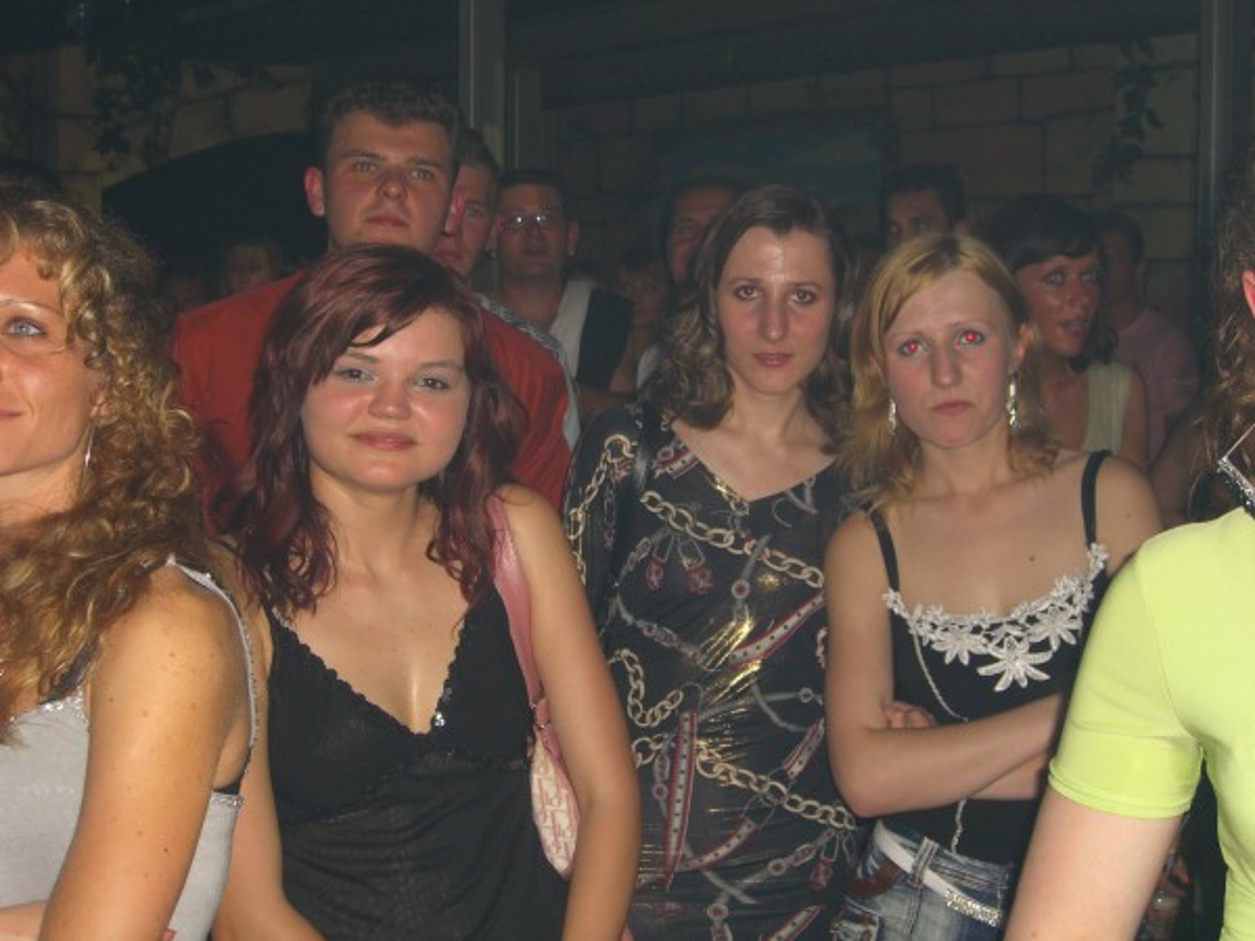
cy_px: 470
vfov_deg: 25.7
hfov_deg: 33.8
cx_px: 628
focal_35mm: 57
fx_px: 2067
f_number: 3.6
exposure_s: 1/60
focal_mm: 11.8
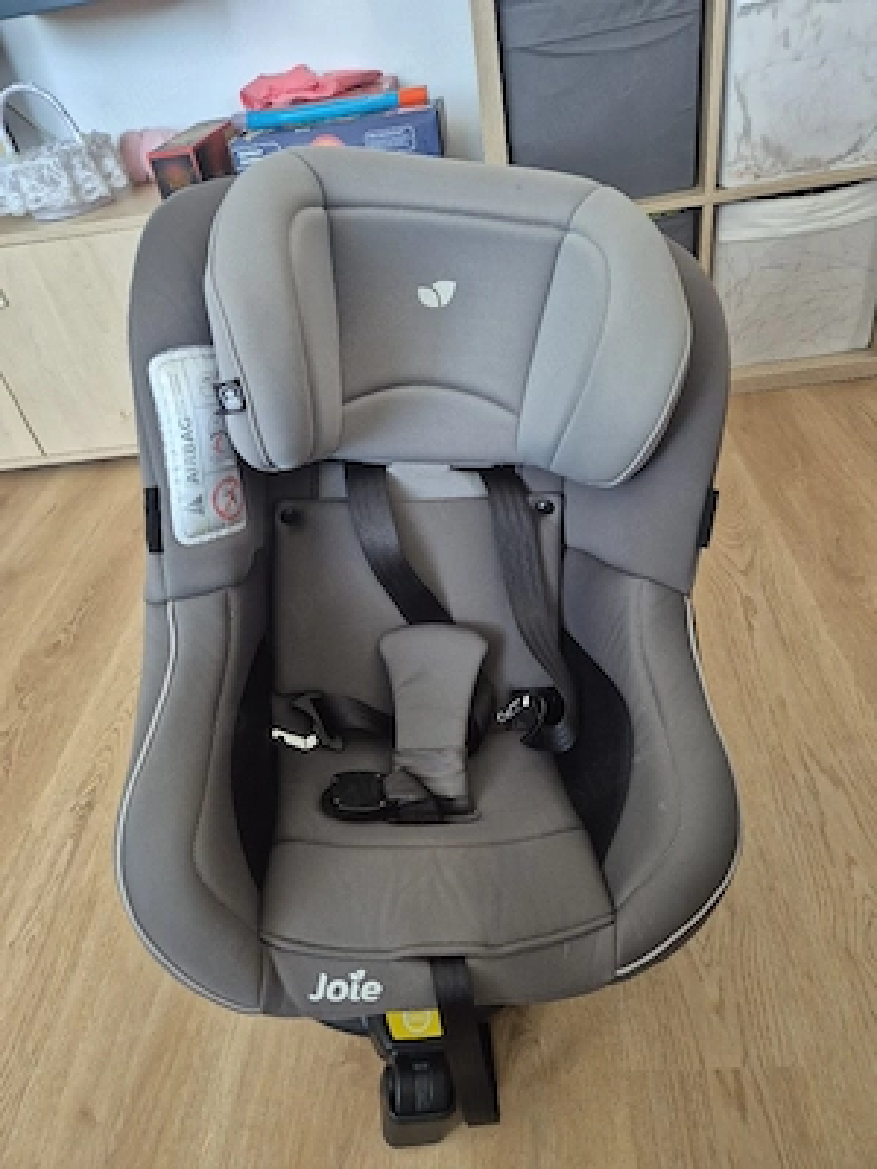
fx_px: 777
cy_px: 584
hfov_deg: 58.9
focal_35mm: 23
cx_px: 438
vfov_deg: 73.9
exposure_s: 1/100
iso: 500
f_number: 1.8
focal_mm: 5.4
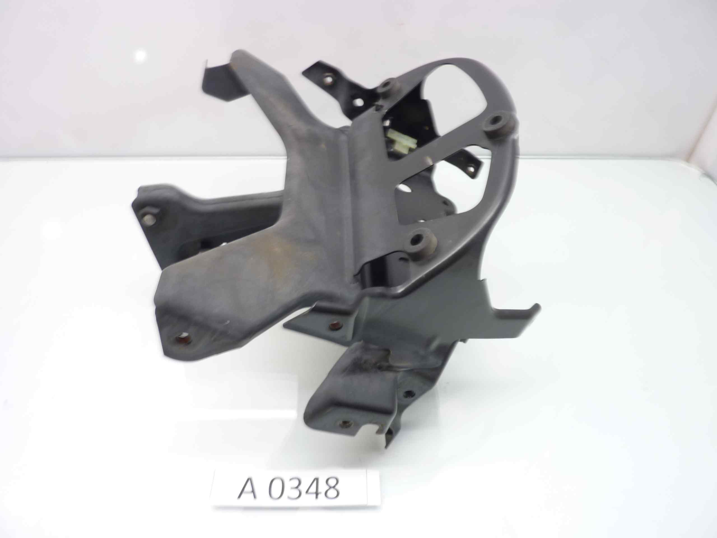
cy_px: 269
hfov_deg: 69.4
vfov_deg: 54.9
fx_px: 518
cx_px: 358
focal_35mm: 25
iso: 80
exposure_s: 1/8
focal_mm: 4.1
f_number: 3.3
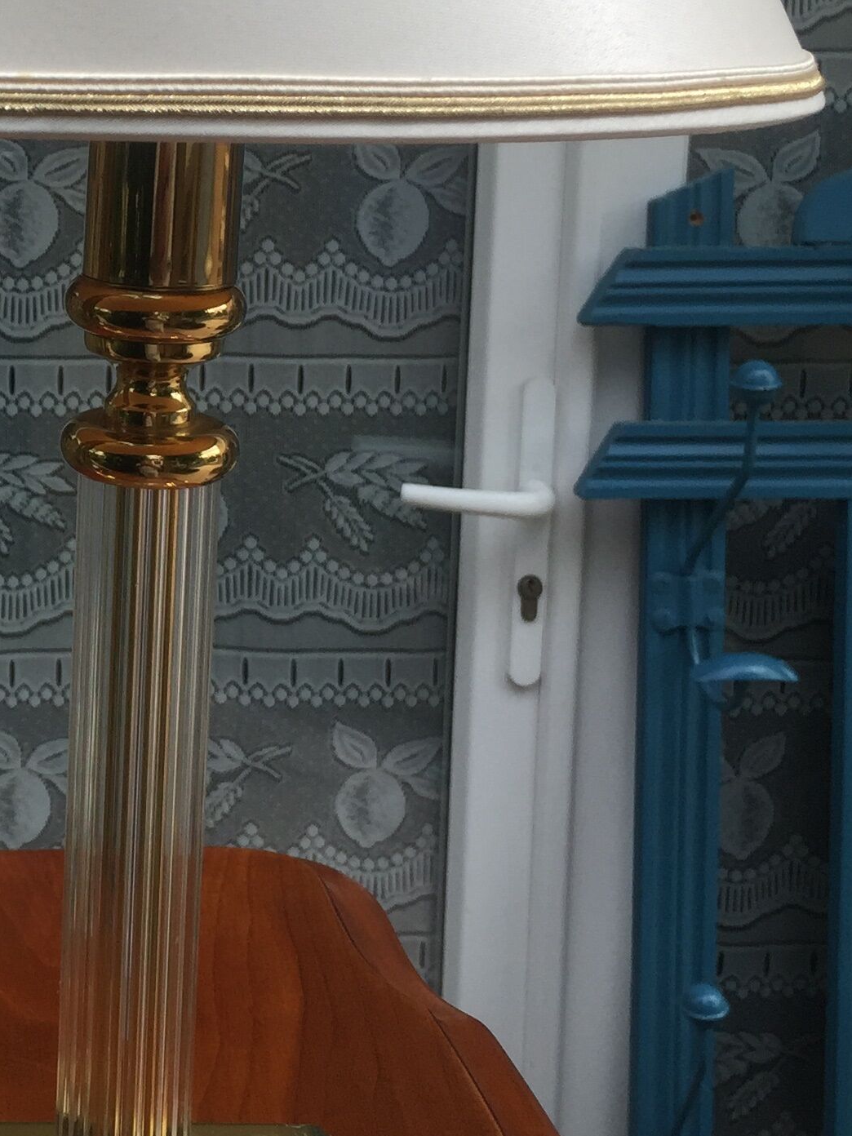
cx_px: -126
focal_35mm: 68
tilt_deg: -9.3
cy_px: 313
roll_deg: -1.1
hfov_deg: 20.4
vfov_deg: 28.2
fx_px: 2232
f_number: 2.2
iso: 32
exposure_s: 1/920
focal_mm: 4.15
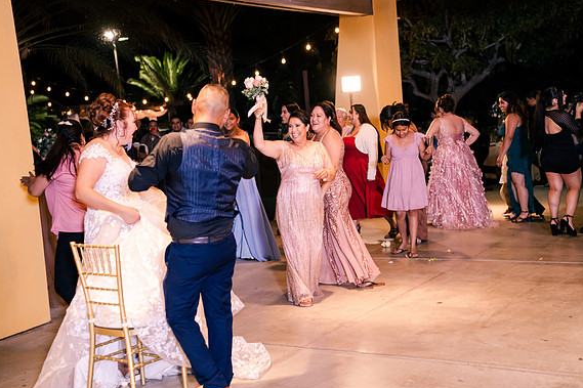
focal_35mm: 53
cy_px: 197
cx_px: 292
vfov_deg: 25.5
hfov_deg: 37.5
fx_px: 858
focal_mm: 52
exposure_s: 1/200
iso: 3200
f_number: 2.8
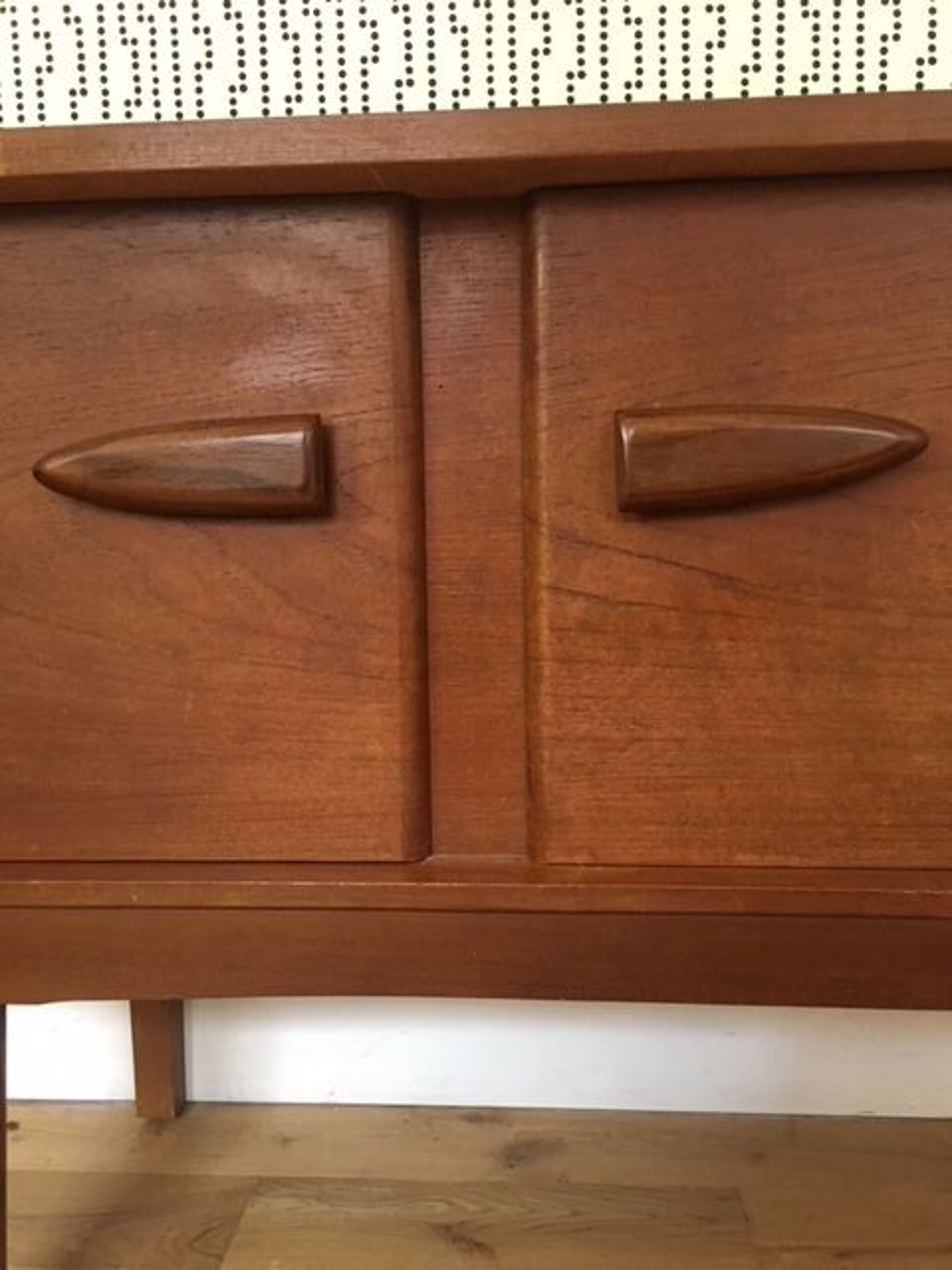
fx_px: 1063
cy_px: 635
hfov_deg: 48.2
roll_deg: +0.5
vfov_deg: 61.7
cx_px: 476
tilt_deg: -5.3
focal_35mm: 29
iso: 200
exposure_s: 1/20
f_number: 2.2
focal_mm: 4.15
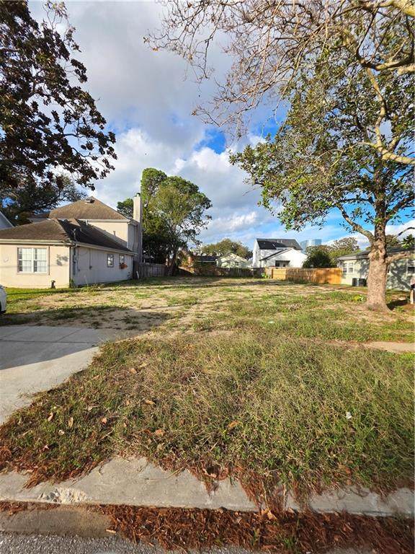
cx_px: 208
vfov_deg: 106.2
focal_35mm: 13
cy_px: 277
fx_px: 208
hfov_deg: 89.9
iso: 40
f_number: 1.9
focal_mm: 2.2
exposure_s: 1/1222
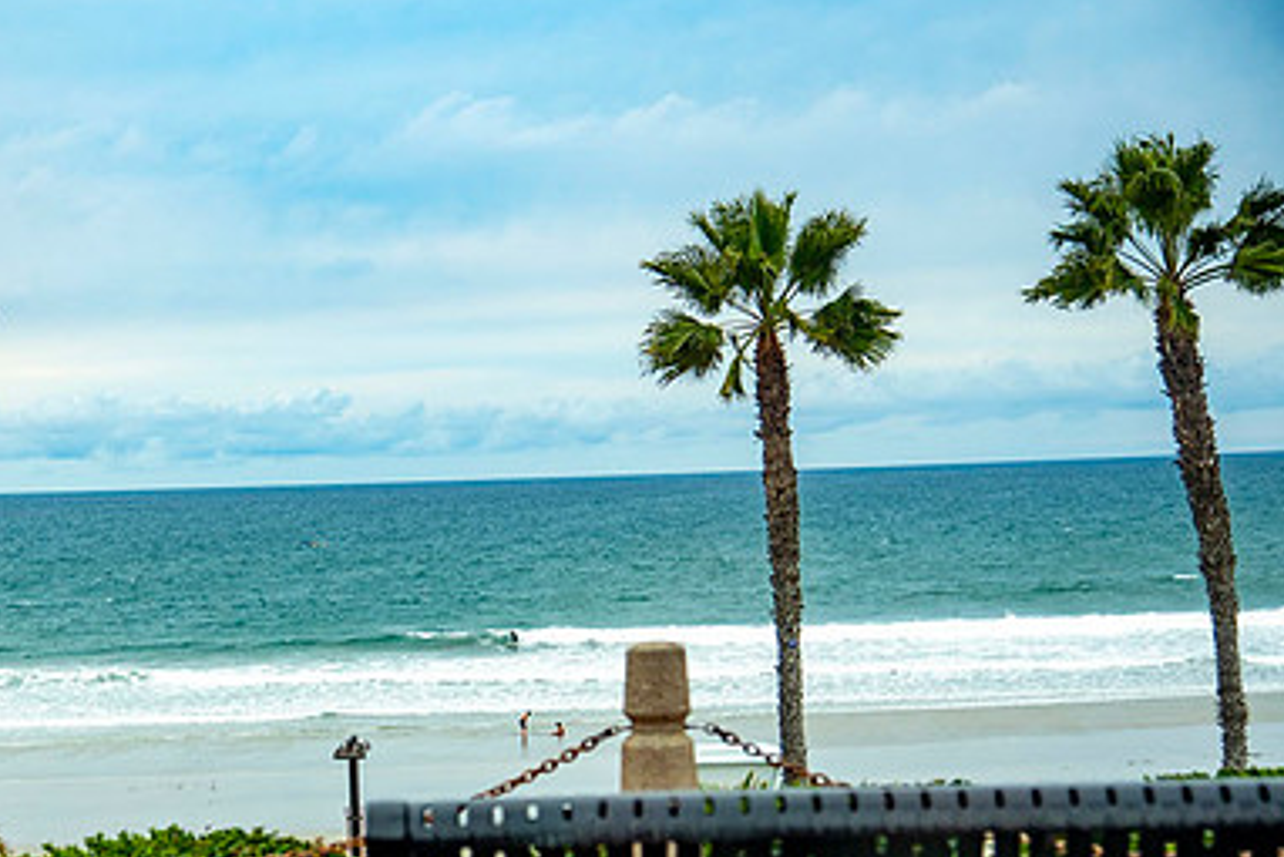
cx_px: 350
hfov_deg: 22.9
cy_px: 634
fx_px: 3140
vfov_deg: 15.5
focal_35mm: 88
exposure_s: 1/1250
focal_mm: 58
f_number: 4
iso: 400
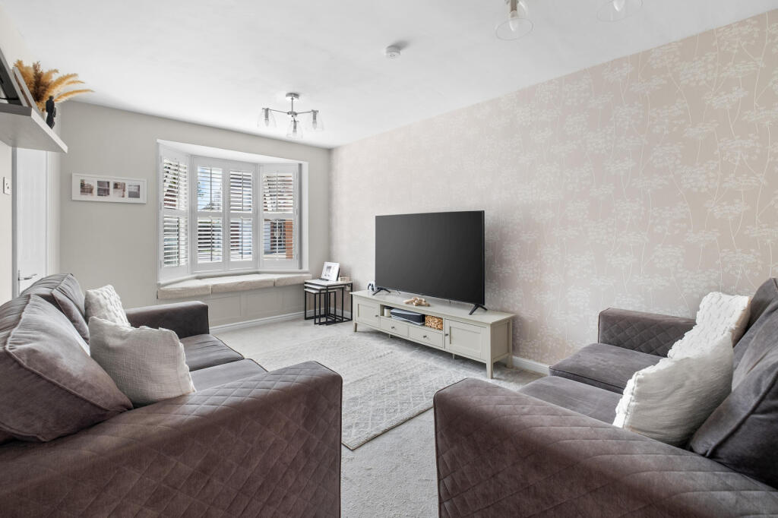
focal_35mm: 15
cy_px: 259
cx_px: 389
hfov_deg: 100.4
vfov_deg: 77.3
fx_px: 324
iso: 160
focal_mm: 10
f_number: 4.5
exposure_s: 1/3
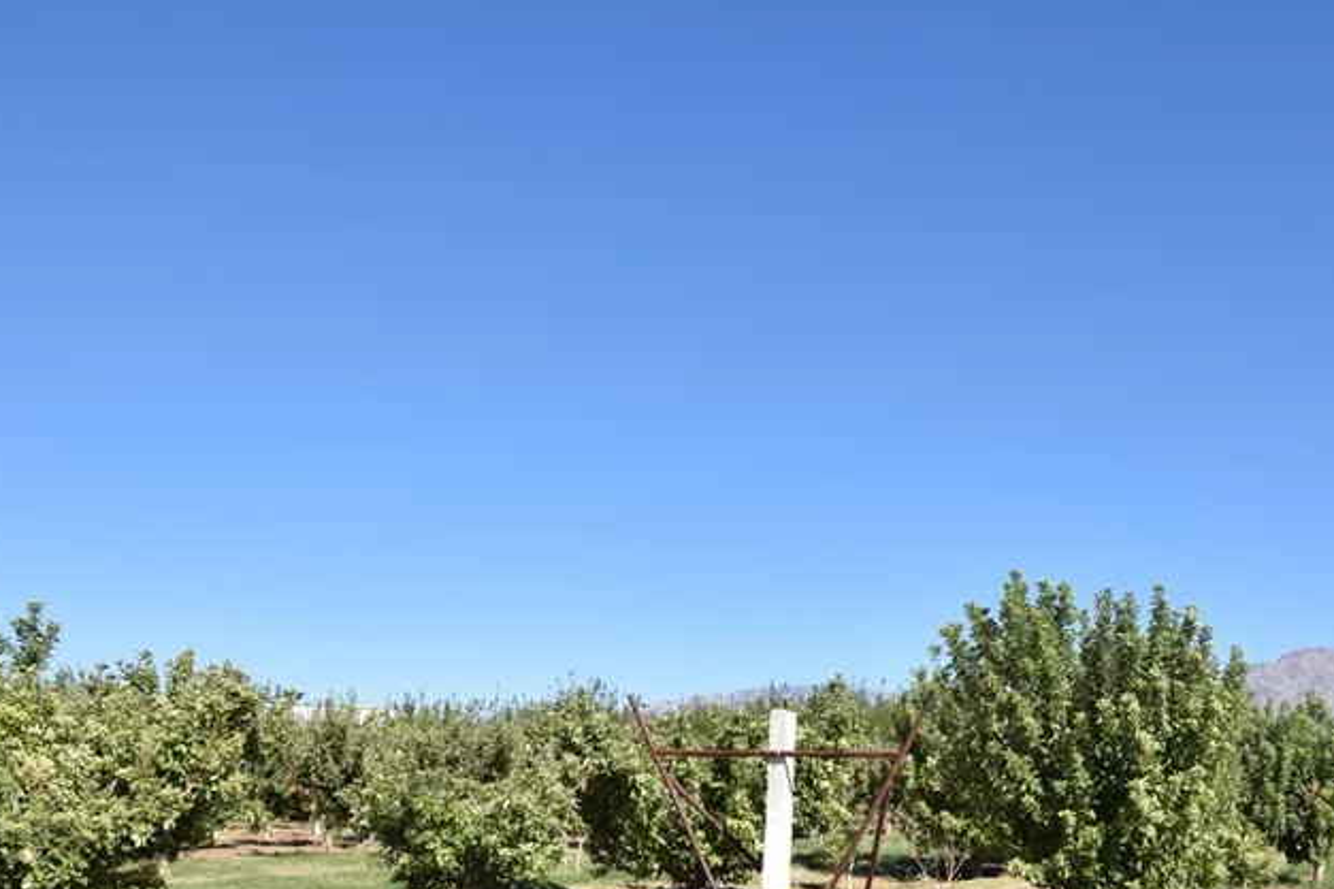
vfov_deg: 35.4
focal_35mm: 37
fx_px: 1364
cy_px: 653
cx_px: 923
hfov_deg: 50.9
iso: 100
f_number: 10
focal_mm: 15
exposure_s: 1/160
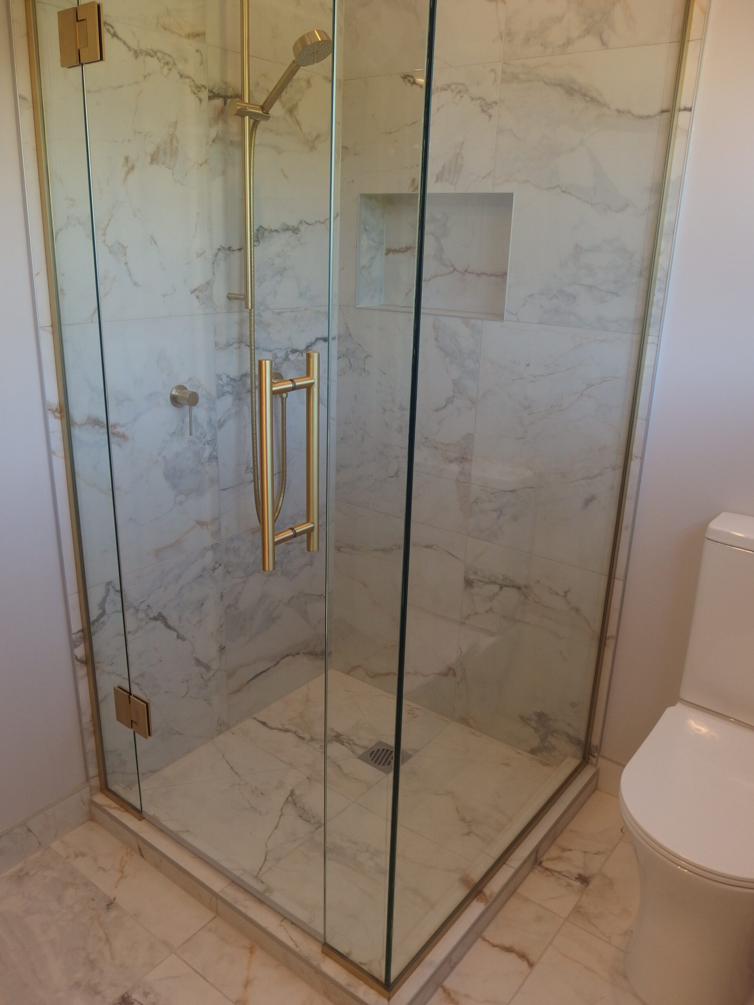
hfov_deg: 53.1
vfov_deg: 67.3
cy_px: 502
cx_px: 377
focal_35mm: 26
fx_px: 755
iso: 100
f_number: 2.5
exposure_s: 1/100
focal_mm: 4.7
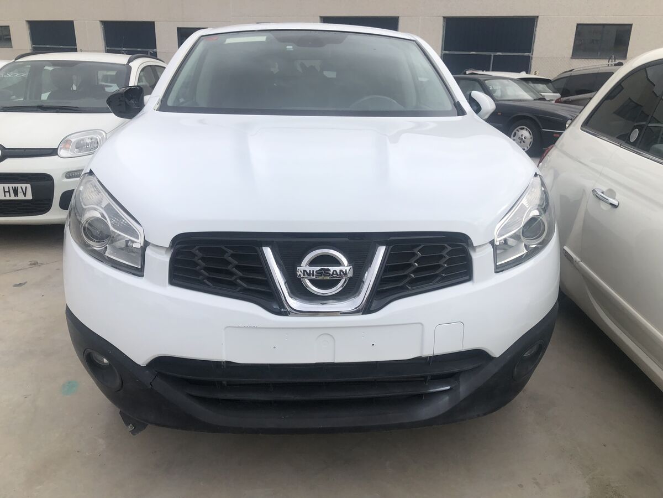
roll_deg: -1.0
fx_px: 536
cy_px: 249
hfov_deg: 63.4
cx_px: 332
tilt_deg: -19.8
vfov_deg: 49.7
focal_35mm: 28
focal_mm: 3.99
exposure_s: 1/1656
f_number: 1.8
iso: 20
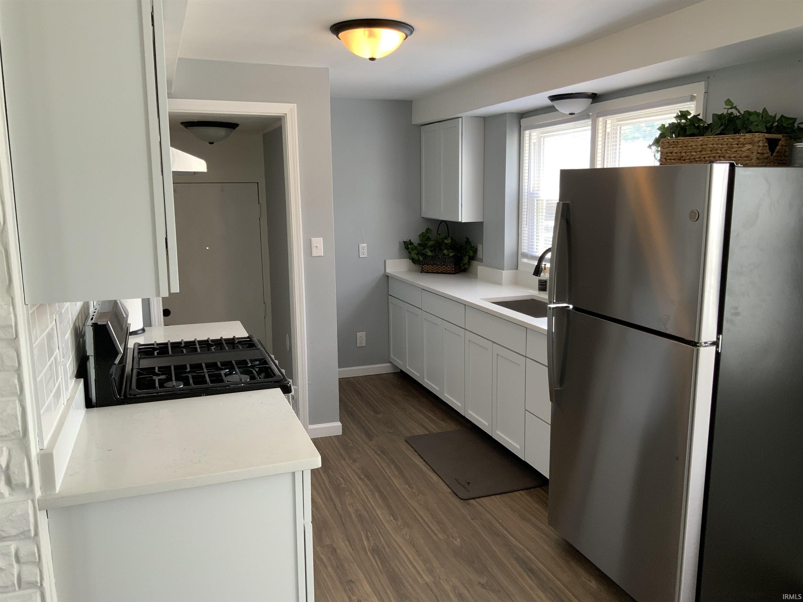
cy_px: 301
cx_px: 402
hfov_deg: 61.7
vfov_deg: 48.2
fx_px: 673
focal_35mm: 29
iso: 50
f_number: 1.8
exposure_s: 1/120
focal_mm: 3
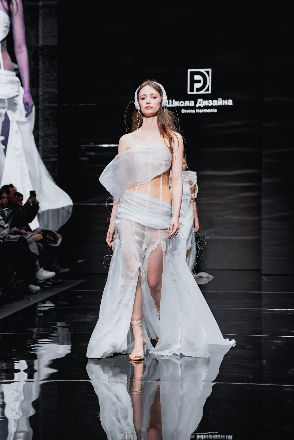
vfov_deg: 27.0
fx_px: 919
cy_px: 220
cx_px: 147
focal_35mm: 75
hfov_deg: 18.2
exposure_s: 1/250
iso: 3200
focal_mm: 75
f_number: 4
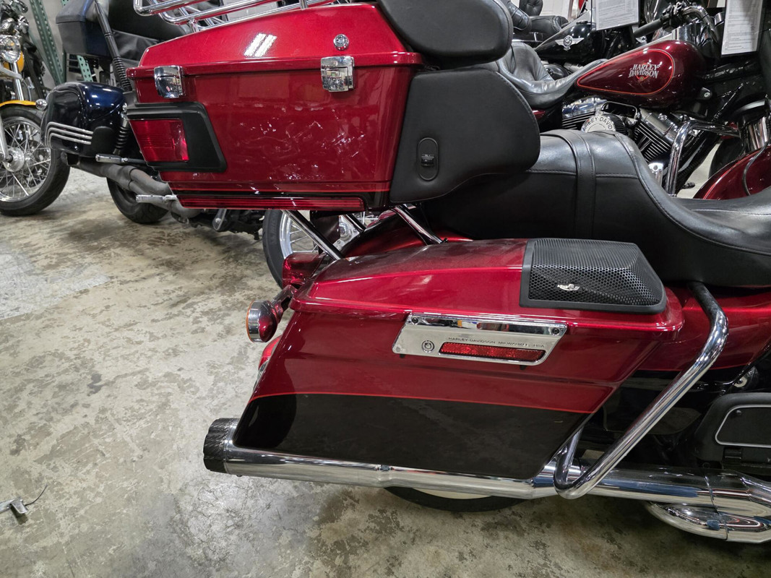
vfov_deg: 58.9
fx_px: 512
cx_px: 386
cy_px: 289
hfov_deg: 73.9
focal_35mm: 23
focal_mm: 6.3
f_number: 1.7
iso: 2000
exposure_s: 1/120
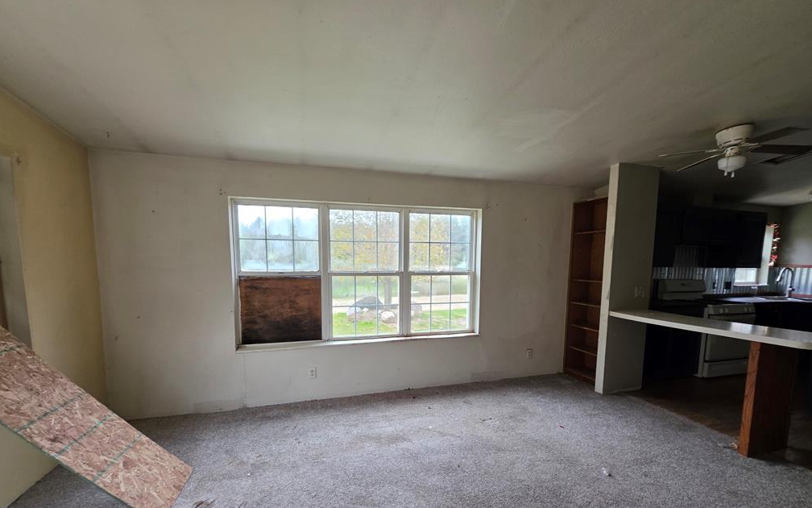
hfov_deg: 105.3
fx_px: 310
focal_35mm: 14
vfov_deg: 77.9
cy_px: 299
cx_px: 403
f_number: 1.9
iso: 160
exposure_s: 1/60
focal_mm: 2.2
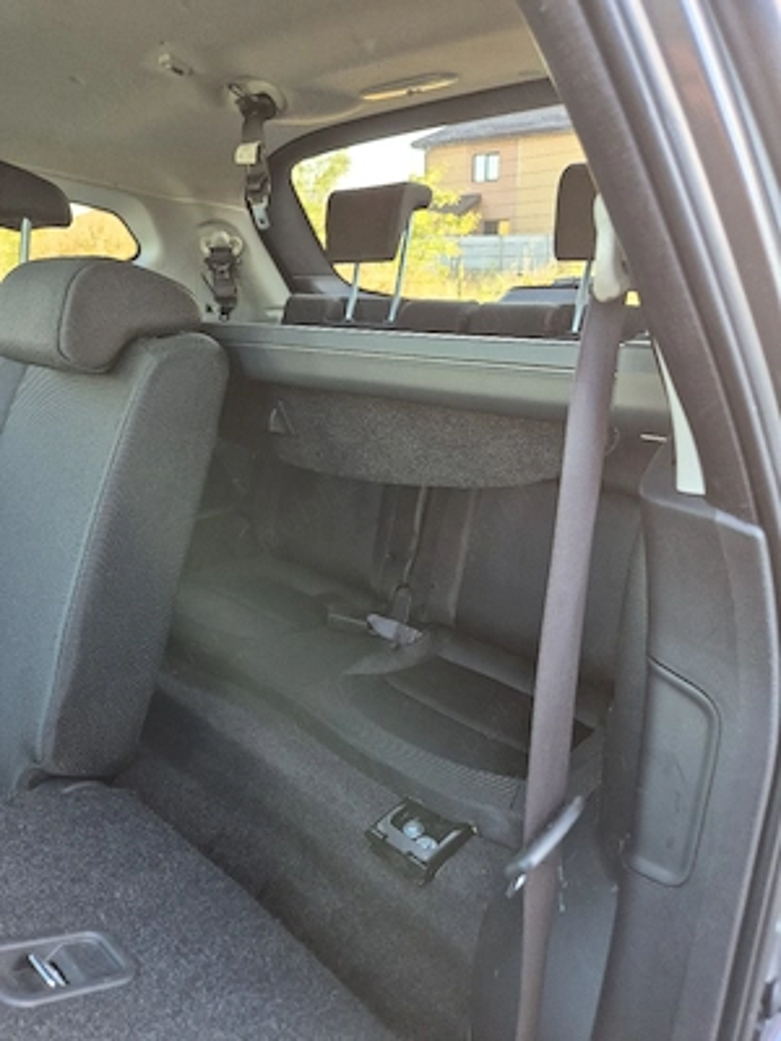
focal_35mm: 23
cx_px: 390
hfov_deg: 58.9
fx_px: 692
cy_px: 520
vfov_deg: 73.9
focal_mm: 5.4
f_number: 1.8
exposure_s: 1/100
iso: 250
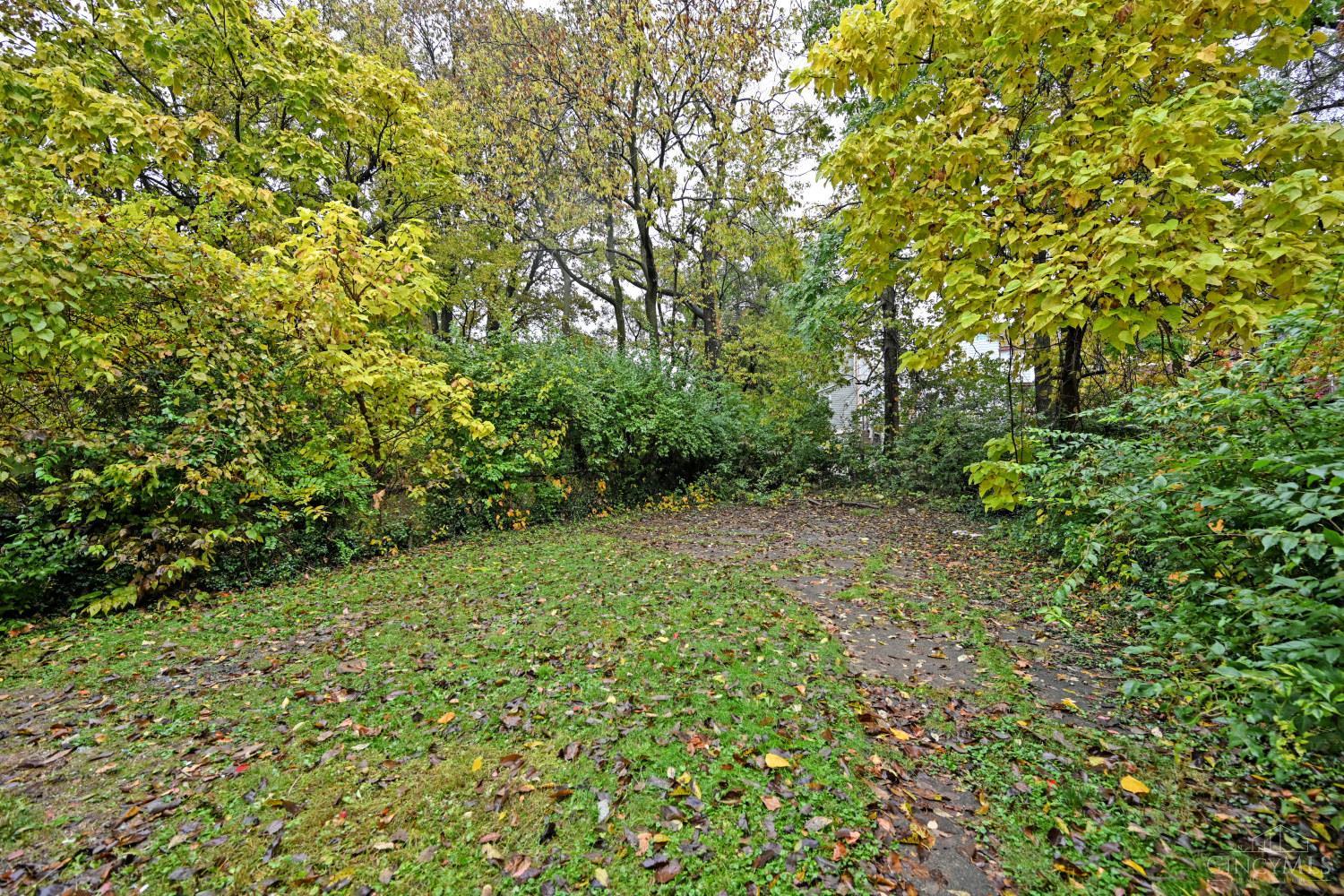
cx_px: 672
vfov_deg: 81.2
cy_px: 448
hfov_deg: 104.3
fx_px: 523
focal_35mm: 14
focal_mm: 14
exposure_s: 1/250
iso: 220
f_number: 4
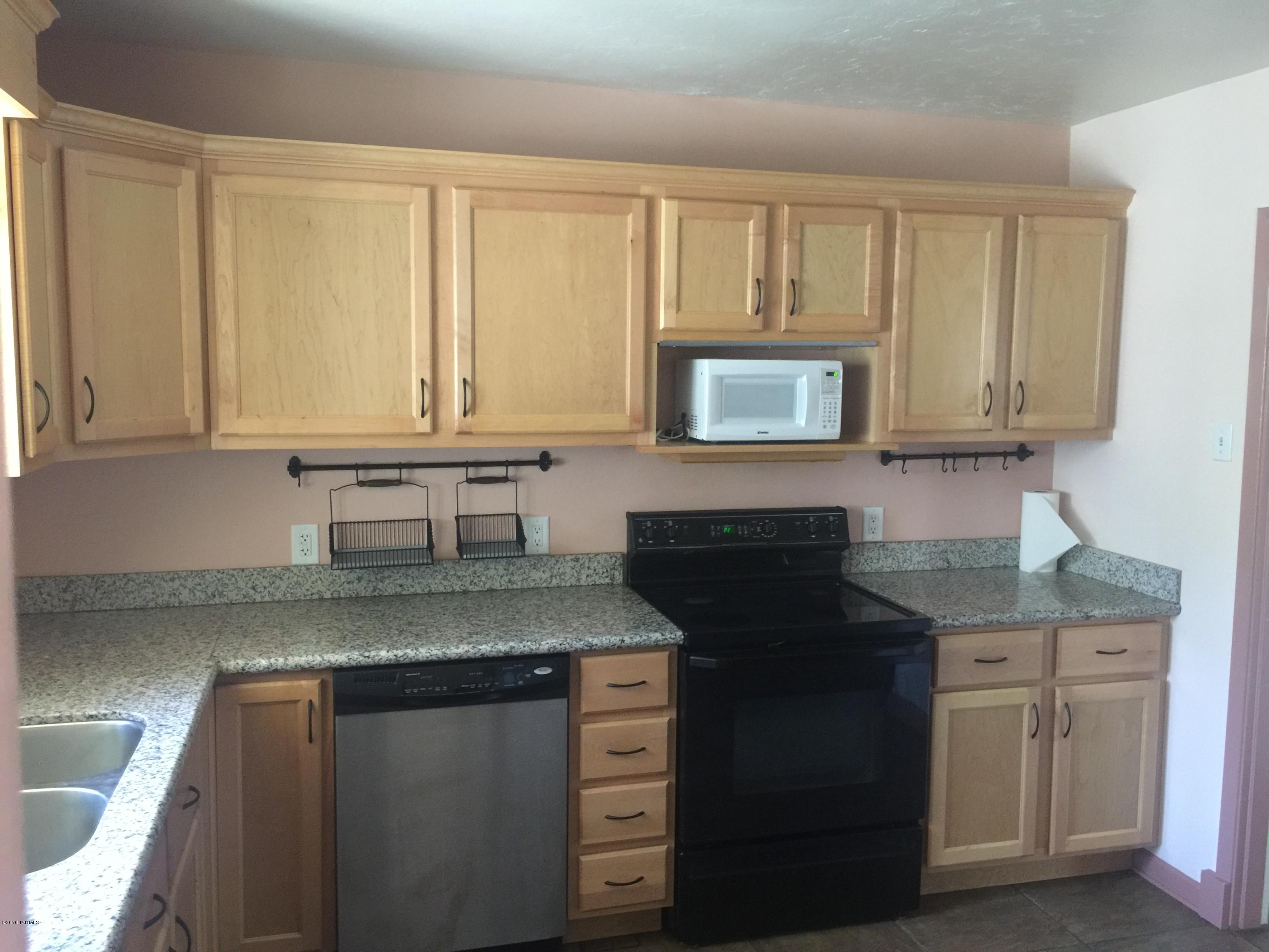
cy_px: 476
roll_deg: -0.6
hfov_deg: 61.7
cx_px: 634
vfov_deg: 48.2
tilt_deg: -5.8
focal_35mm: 29
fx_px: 1063
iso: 100
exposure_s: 1/4
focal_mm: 4.15
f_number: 2.2
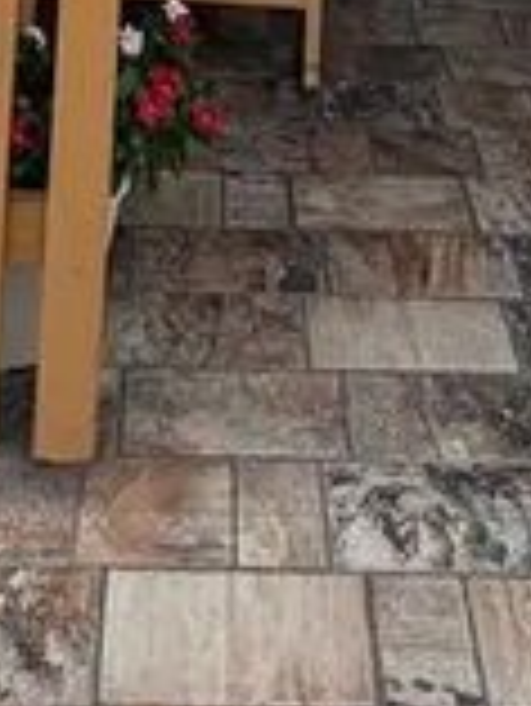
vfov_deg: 17.9
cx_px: 261
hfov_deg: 19.4
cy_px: -699
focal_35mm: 76
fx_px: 1552
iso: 32
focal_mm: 2.22
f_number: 2.2
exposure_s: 1/770
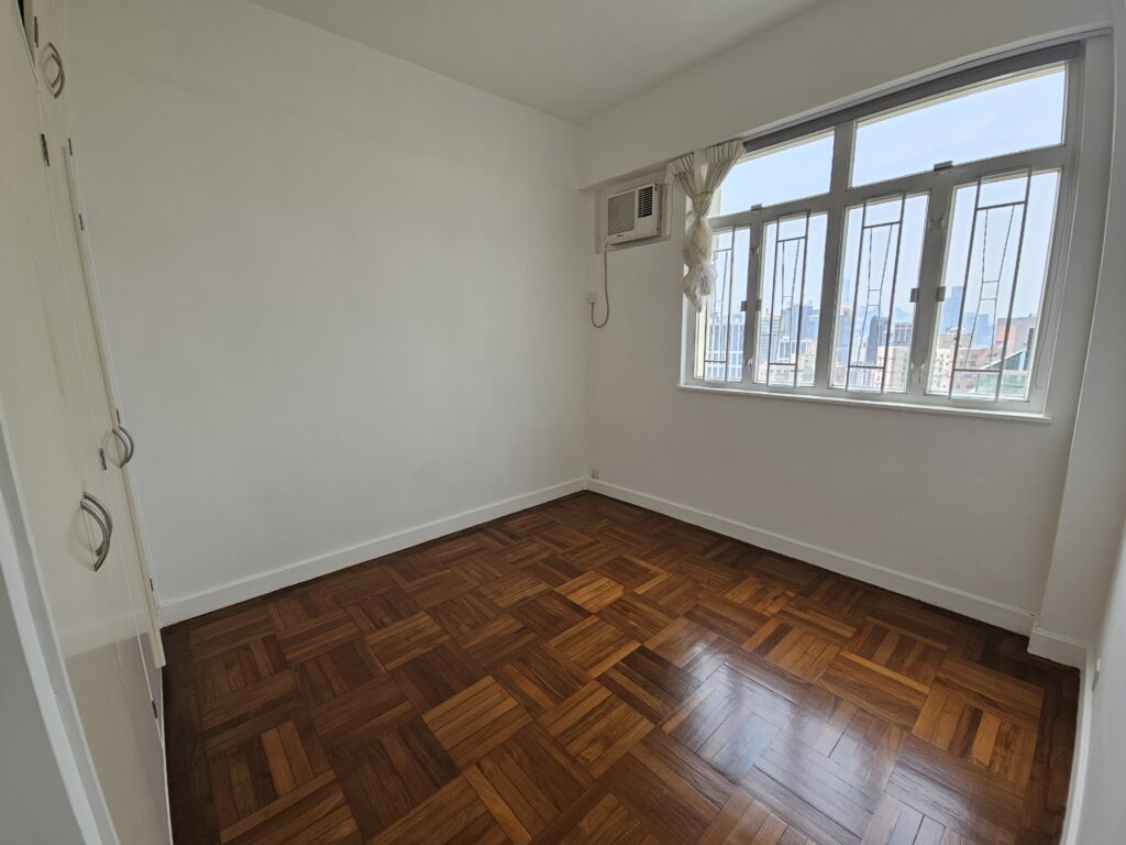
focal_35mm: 13
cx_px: 563
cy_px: 422
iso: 50
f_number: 2.2
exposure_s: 1/204
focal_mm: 2.2
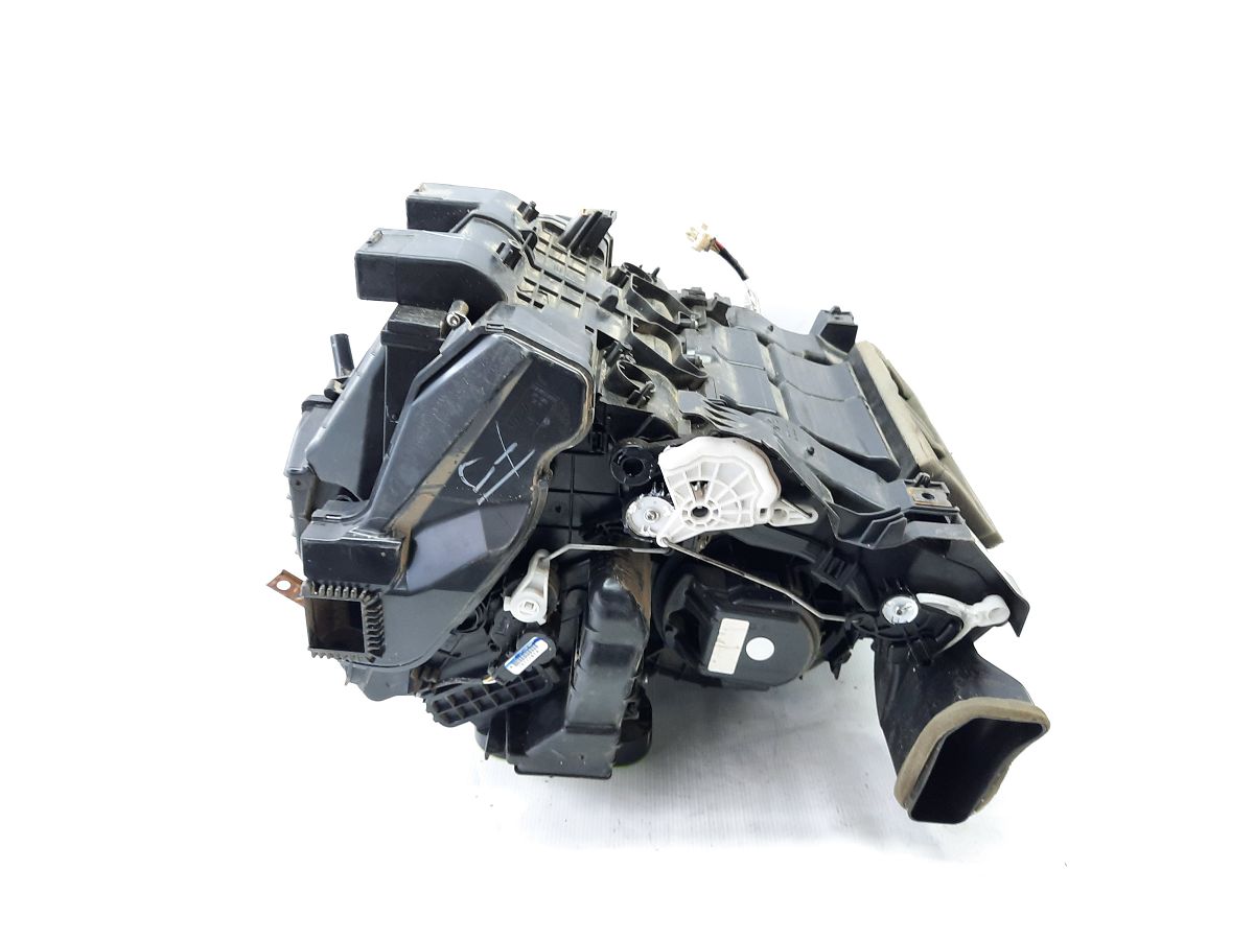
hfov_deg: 69.4
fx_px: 906
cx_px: 627
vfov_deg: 54.9
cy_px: 470
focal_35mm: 25
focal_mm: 4.6
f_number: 2
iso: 250
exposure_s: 1/50
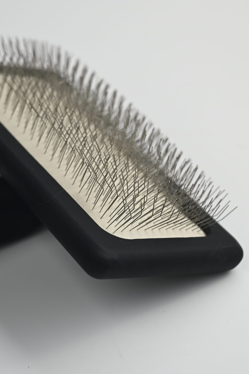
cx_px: 124
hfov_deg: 13.0
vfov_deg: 19.5
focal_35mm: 105
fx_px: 1090
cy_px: 187
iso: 64
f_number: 9
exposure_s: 1/160
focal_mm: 70
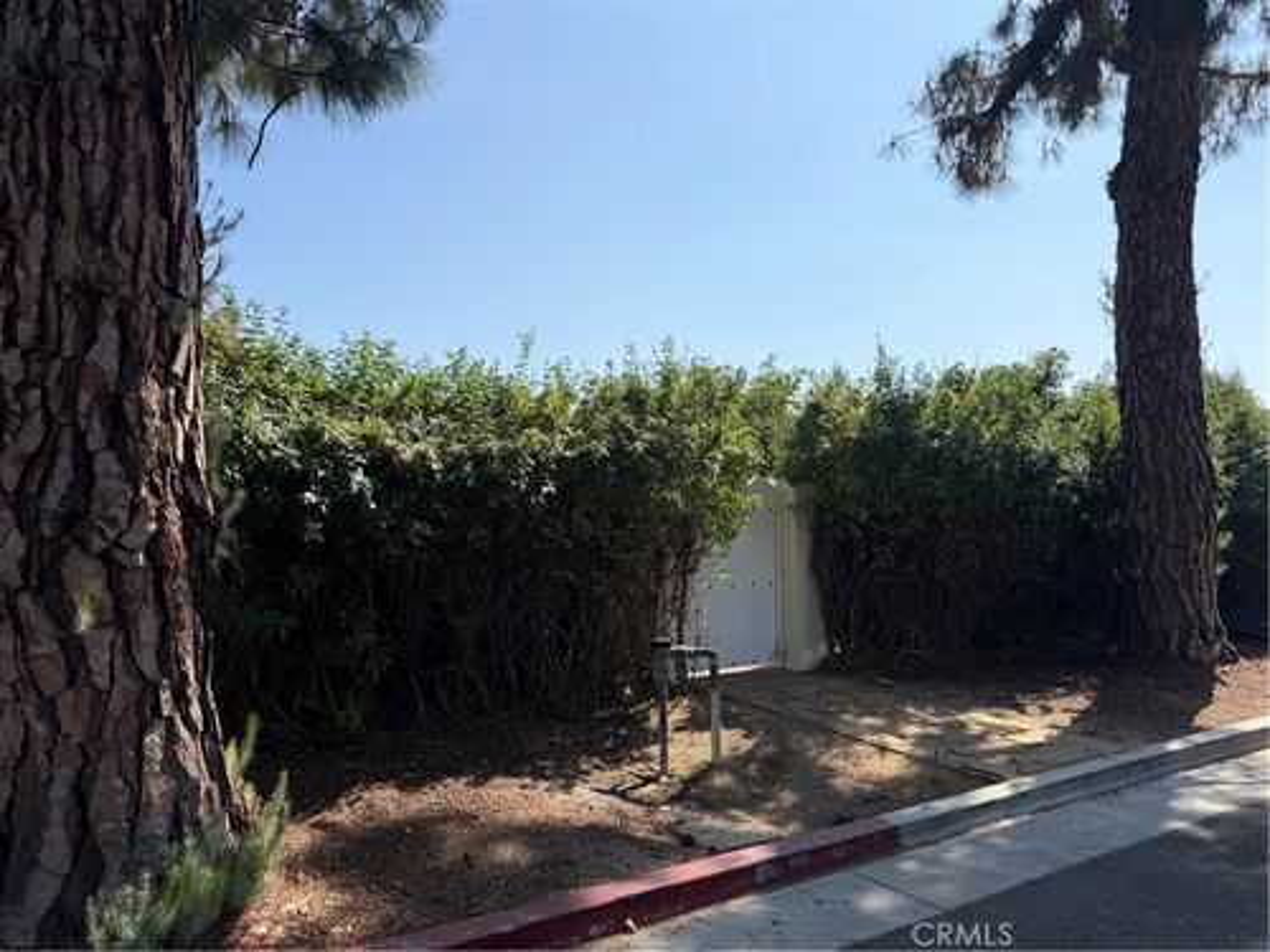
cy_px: 476
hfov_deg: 71.6
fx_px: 881
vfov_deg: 56.8
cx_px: 635
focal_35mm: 24
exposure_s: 1/5319
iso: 80
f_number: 1.78
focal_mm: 6.76
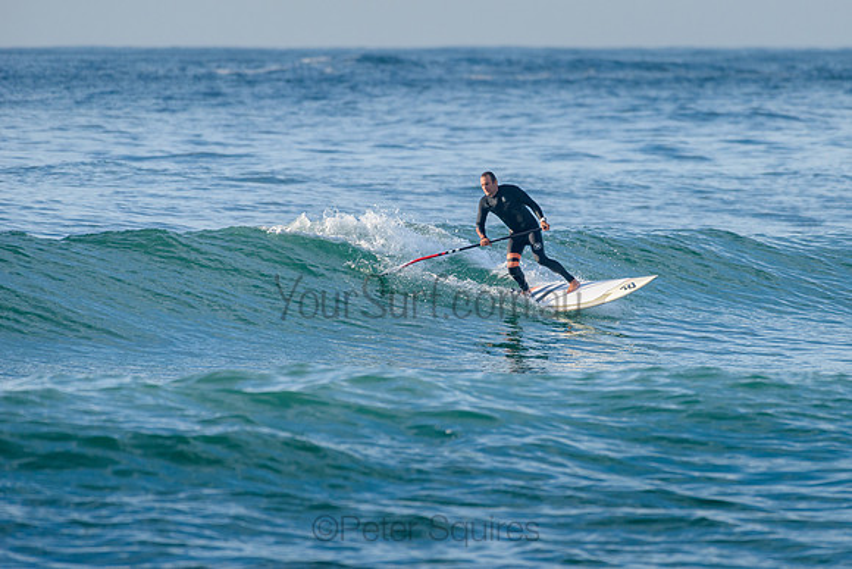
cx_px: 519
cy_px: 223
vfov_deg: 2.2
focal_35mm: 613
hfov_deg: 3.4
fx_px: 14514
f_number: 5.6
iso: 400
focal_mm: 500
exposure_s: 1/2000
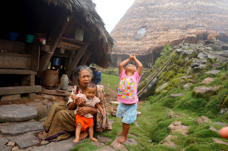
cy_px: 76
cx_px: 114
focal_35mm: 30
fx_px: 190
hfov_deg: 62.0
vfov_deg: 43.5
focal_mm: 20
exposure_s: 1/250
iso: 200
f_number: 4.5
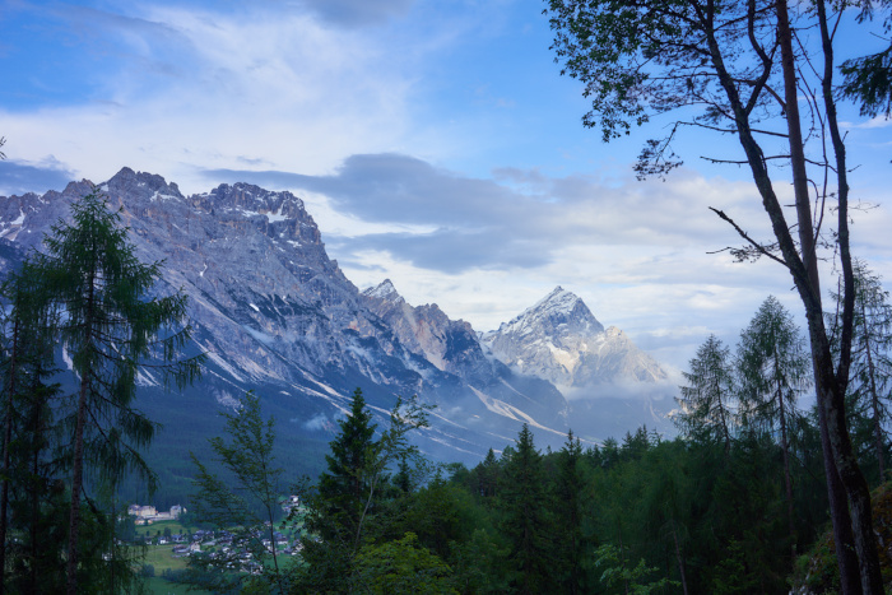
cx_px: 446
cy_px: 298
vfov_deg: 37.9
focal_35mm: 35
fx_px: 867
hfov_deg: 54.4
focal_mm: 35
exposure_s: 1/40
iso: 100
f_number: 8
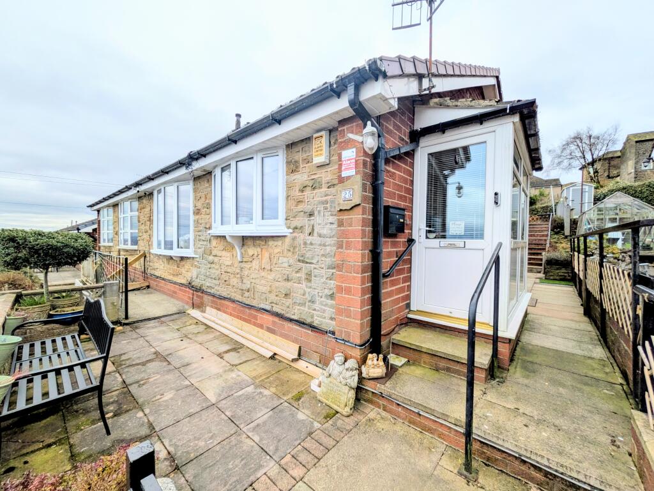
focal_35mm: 14
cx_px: 327
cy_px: 246
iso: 50
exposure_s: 1/621
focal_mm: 1.83
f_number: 2.2
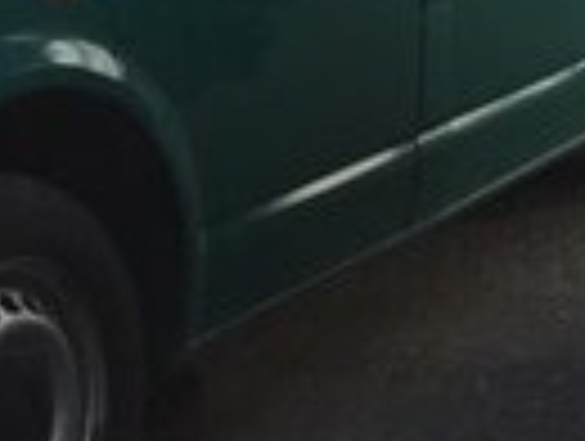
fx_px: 2489
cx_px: 1408
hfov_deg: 11.2
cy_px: 38
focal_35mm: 147
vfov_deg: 10.1
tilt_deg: -8.6
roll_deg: -2.0
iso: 32
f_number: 2.2
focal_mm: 4.15
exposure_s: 1/1721
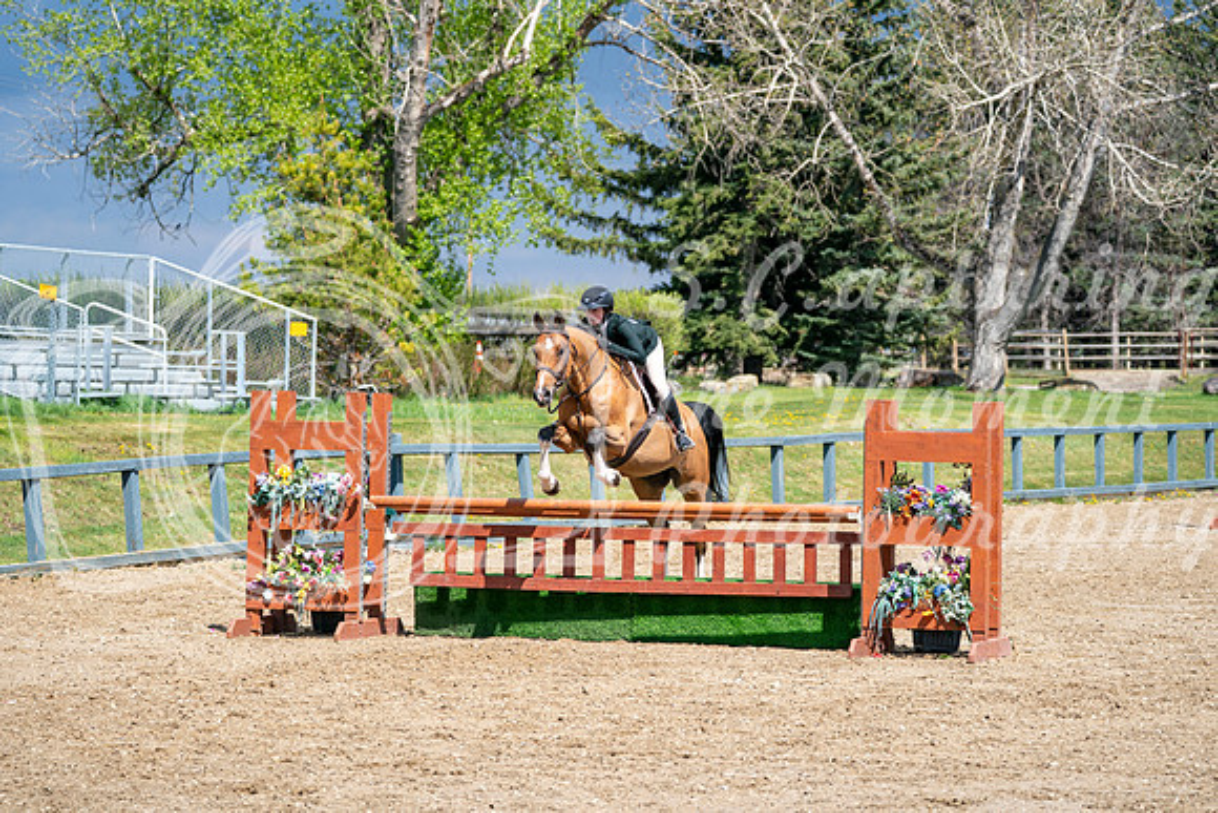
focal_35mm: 158
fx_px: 5347
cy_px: 406
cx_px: 609
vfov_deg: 8.7
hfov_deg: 13.0
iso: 250
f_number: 5.6
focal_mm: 158
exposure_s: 1/1250
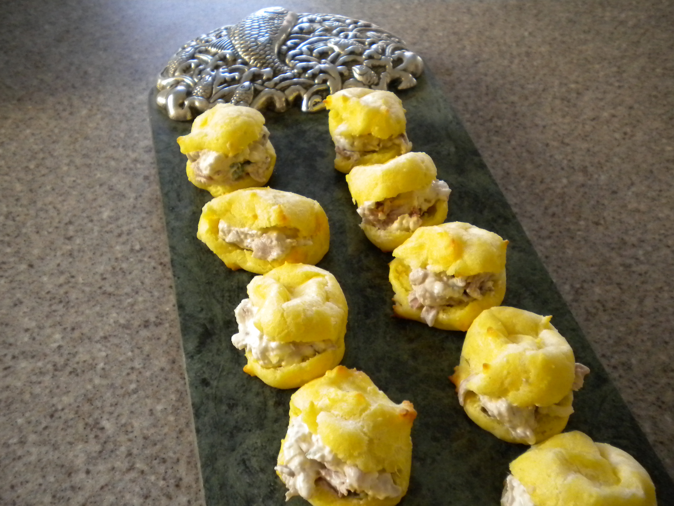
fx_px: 681
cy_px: 253
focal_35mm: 35
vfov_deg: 40.7
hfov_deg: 52.6
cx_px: 337
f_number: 3.1
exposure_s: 1/33.3
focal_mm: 6.3
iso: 400
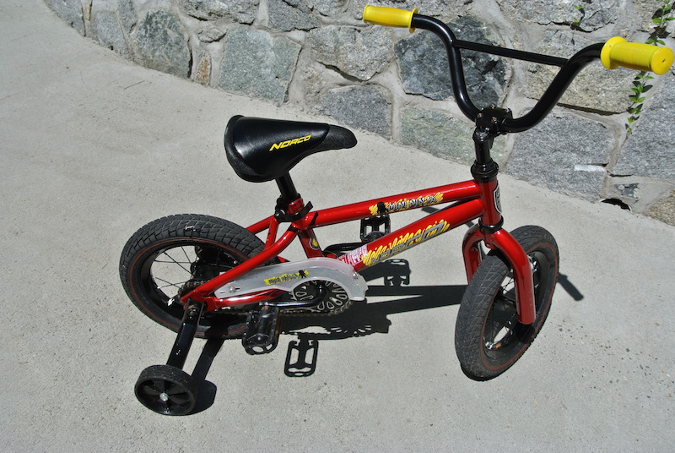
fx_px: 582
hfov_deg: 60.2
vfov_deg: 42.5
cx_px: 338
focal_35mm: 31
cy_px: 226
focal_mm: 11.8
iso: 100
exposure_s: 1/640
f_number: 6.3
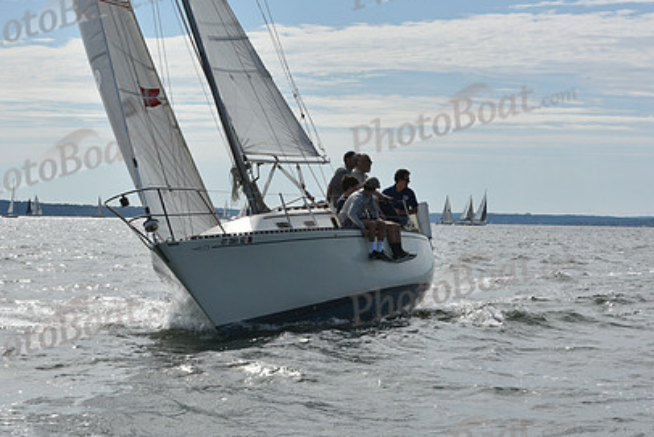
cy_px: 223
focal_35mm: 100
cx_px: 267
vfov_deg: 13.7
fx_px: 1817
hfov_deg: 20.4
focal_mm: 70
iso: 320
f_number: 13
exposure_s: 1/1000
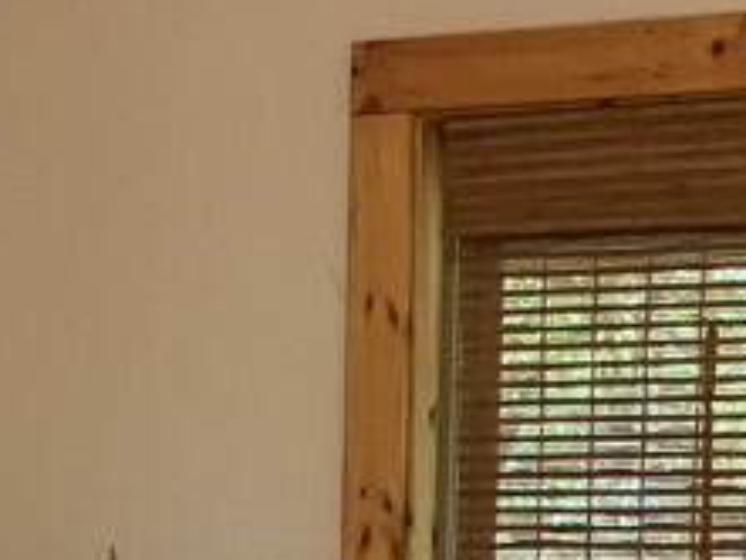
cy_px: 923
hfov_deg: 12.9
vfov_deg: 9.4
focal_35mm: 153
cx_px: 378
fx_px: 3299
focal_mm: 3.99
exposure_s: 1/40
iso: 250
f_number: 1.8
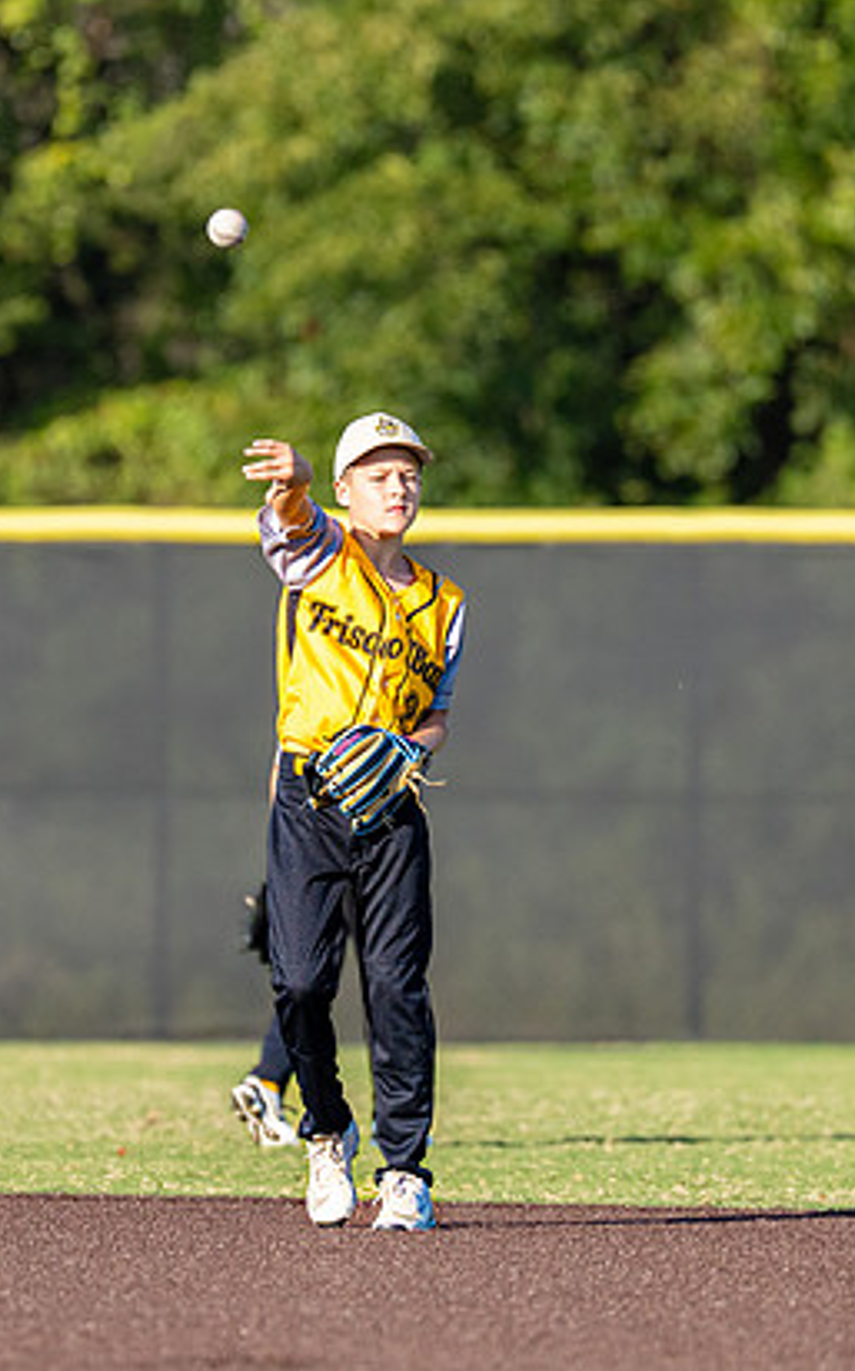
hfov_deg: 2.4
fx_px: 20086
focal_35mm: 538
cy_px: 640
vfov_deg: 3.9
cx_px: 330
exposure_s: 1/5000
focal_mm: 200
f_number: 2.8
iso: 320
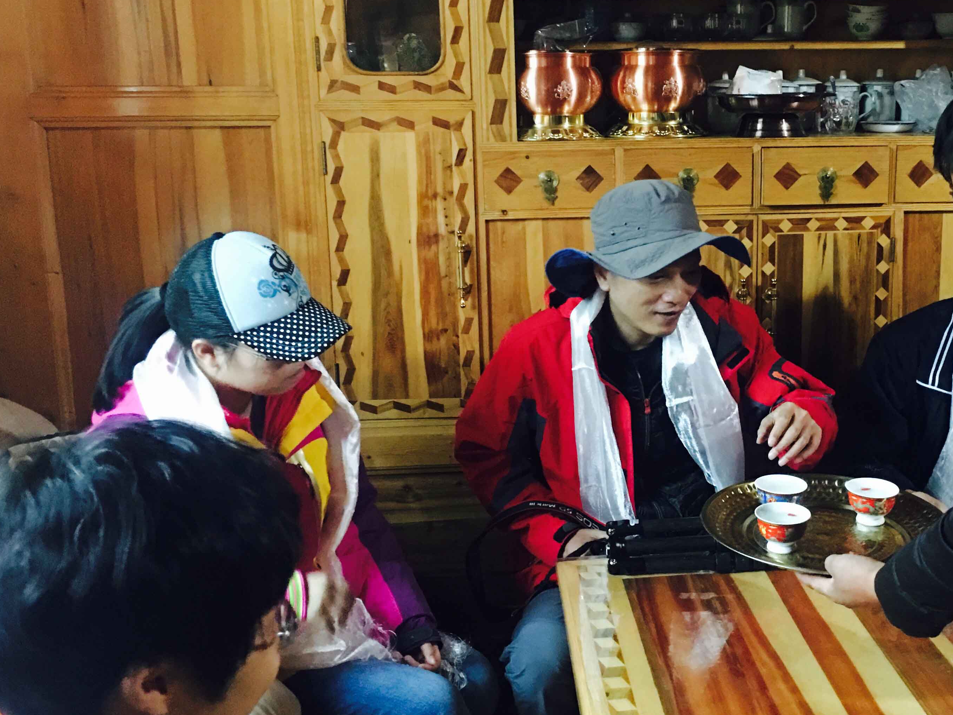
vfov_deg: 33.6
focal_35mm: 43
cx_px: 642
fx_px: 1184
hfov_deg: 43.2
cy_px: 323
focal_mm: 4.15
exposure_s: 1/8
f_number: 2.2
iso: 160
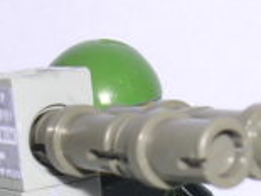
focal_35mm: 157
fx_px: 1183
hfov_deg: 12.6
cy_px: 223
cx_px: 173
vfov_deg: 9.3
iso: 100
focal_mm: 5.8
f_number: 5.6
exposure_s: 1/60.1
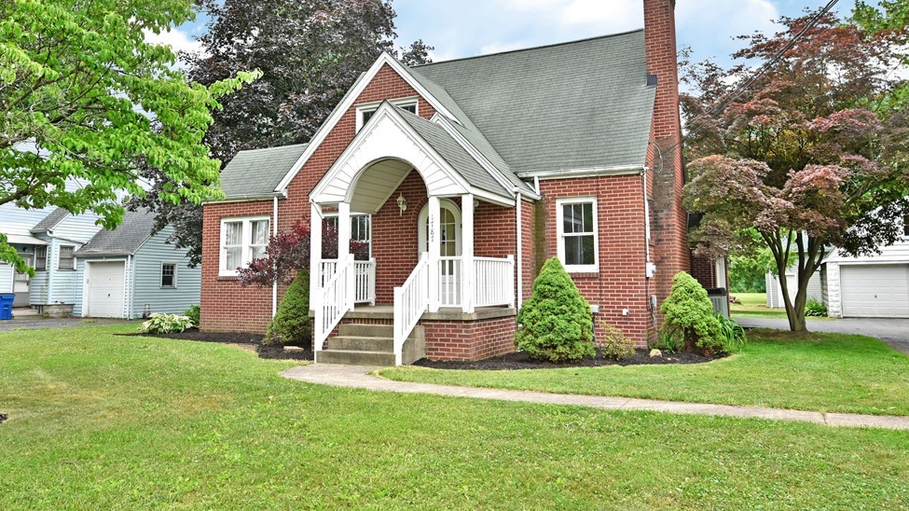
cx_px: 434
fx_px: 675
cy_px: 197
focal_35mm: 28
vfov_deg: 41.2
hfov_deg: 67.9
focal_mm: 16
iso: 200
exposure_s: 1/160
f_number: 4.5
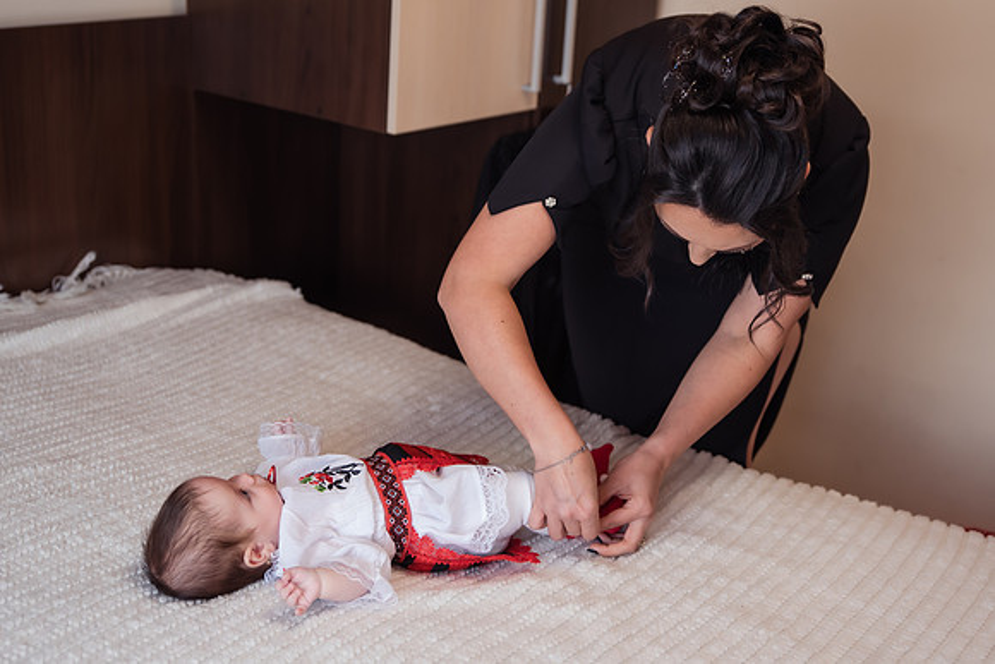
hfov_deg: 39.3
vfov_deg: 26.8
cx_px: 489
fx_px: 1395
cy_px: 292
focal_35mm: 50
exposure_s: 1/200
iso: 500
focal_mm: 40
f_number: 2.8
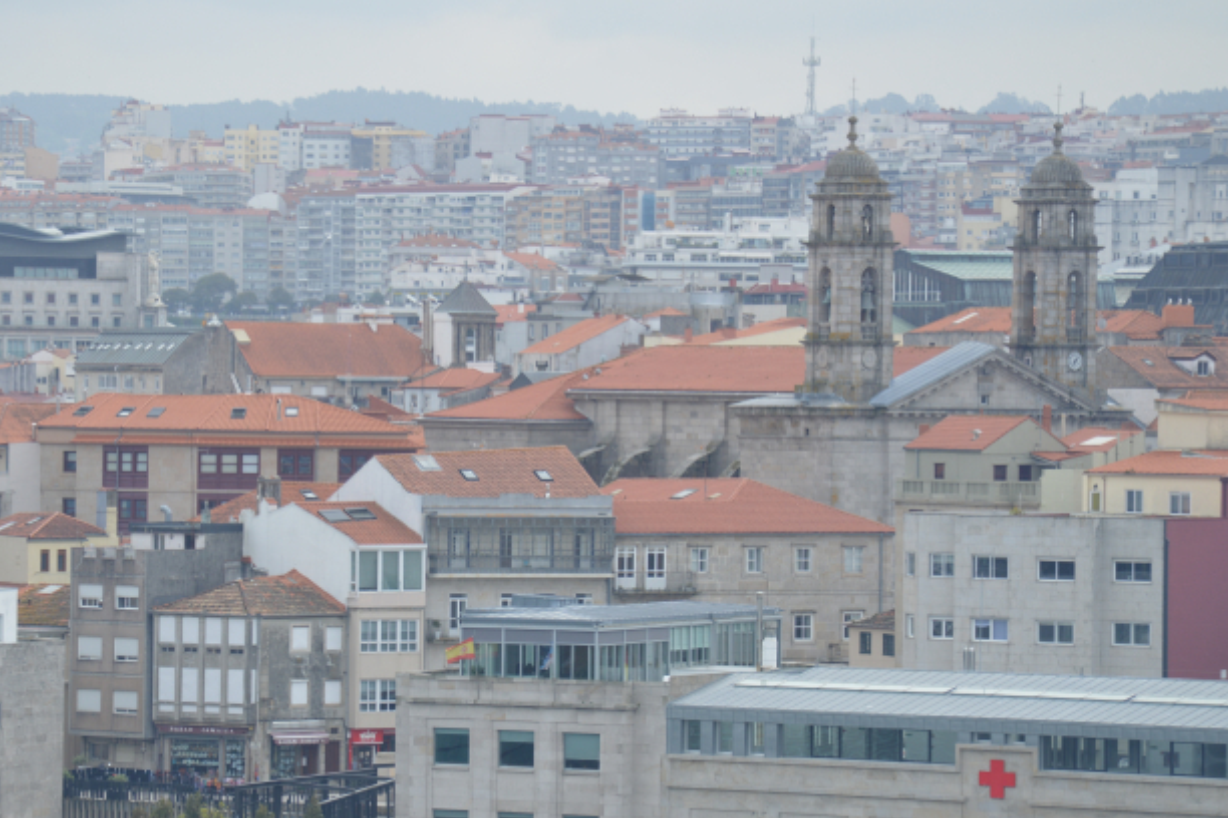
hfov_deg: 10.7
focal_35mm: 192
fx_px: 6549
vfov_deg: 7.2
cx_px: 490
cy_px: 461
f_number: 8
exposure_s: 1/250
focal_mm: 98
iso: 100
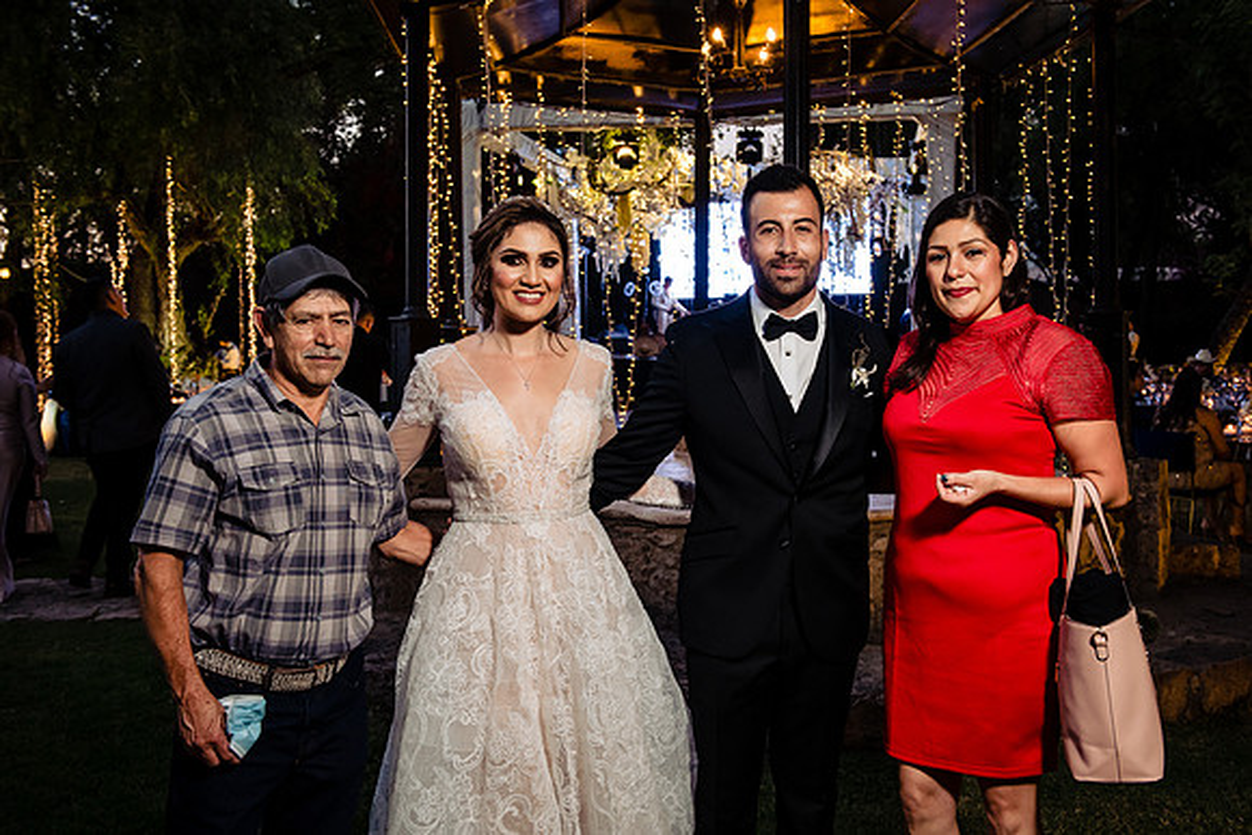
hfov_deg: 48.8
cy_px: 418
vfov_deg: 33.7
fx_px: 1381
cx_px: 626
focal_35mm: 40
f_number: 5.6
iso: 1600
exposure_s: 1/80
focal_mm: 38
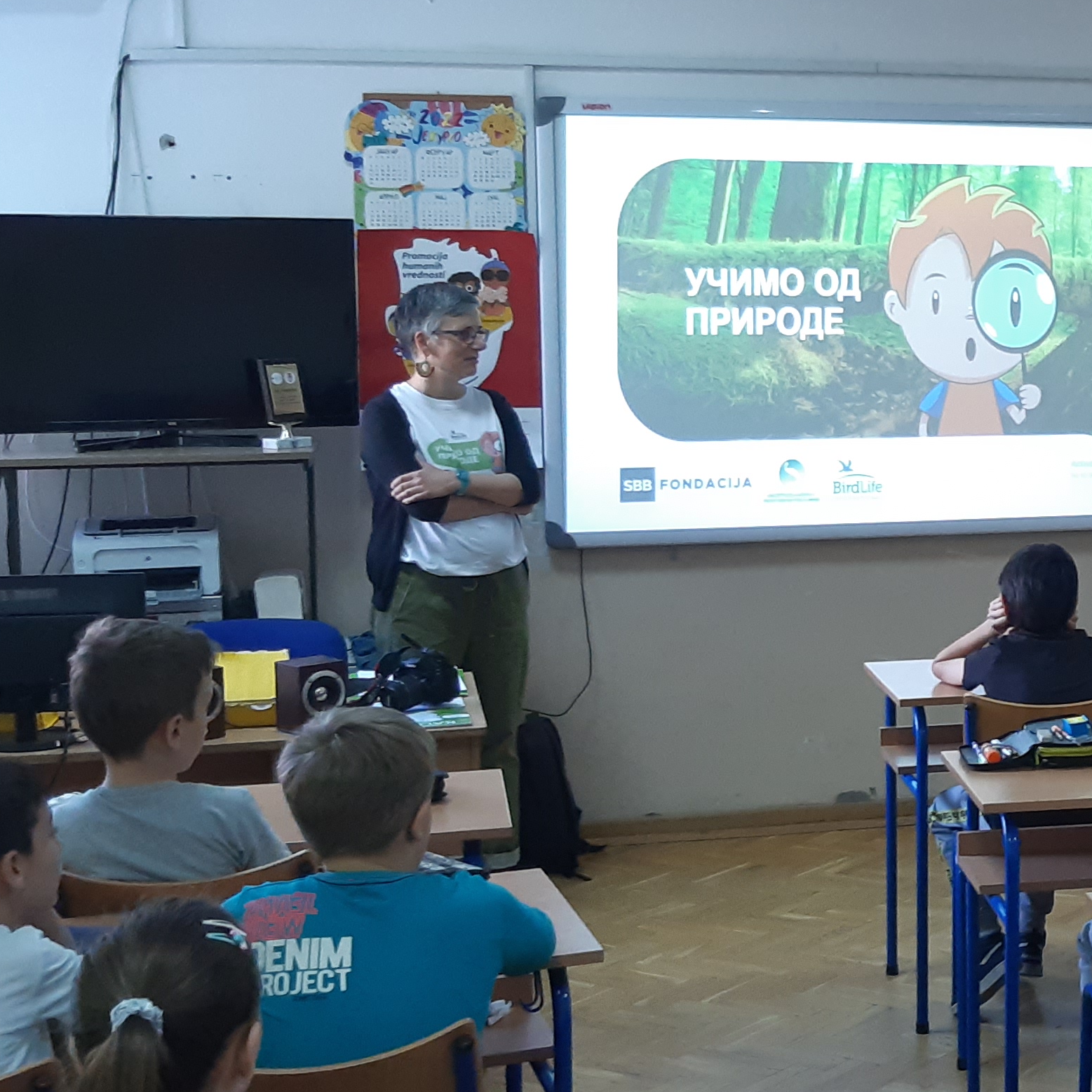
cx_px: 1201
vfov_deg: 25.3
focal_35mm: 68
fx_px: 2427
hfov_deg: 23.8
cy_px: 461
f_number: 1.7
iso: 160
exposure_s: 1/50
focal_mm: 3.92
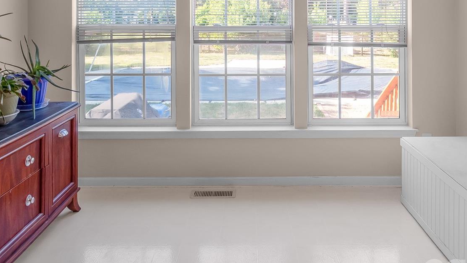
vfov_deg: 36.9
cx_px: 245
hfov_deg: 66.0
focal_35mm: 29
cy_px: 15
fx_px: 359
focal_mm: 10
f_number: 8
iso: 160
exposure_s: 1/15
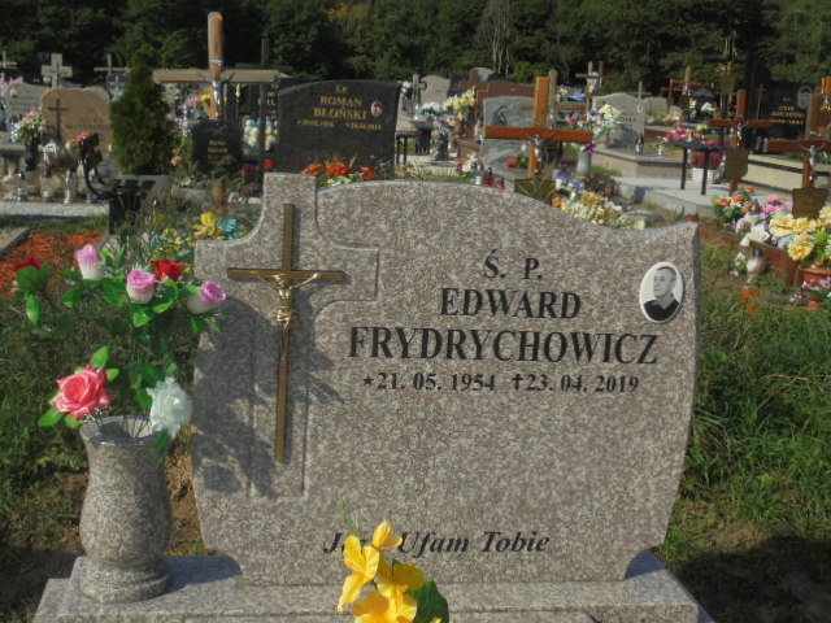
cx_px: 416
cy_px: 312
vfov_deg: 33.6
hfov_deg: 43.9
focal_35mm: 43
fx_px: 1032
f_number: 4.5
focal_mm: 7.8
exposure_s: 1/1000
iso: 100
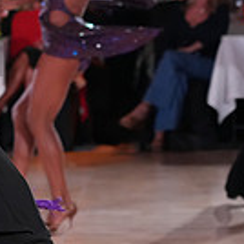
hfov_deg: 6.0
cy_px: 28
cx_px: -197
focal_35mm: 286
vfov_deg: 6.1
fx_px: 2281
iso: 4000
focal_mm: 78
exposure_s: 1/500
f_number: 4
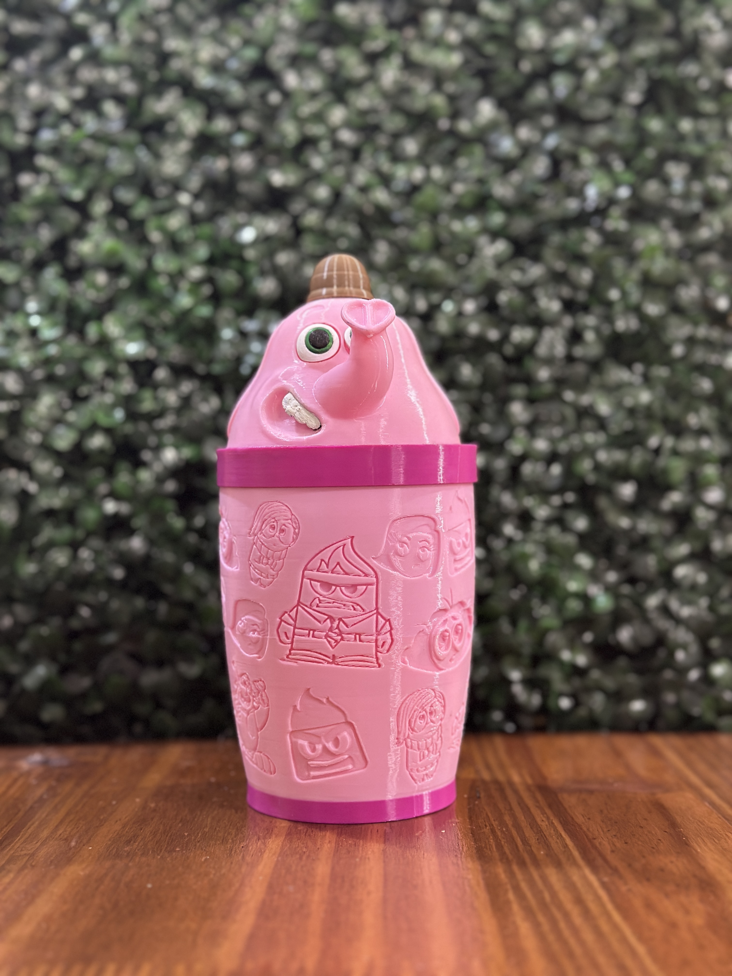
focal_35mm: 48
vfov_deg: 39.7
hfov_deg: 30.3
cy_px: 488
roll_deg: +0.2
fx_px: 1353
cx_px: 366
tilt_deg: -0.1
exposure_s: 1/33
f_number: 1.78
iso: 400
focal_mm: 6.86
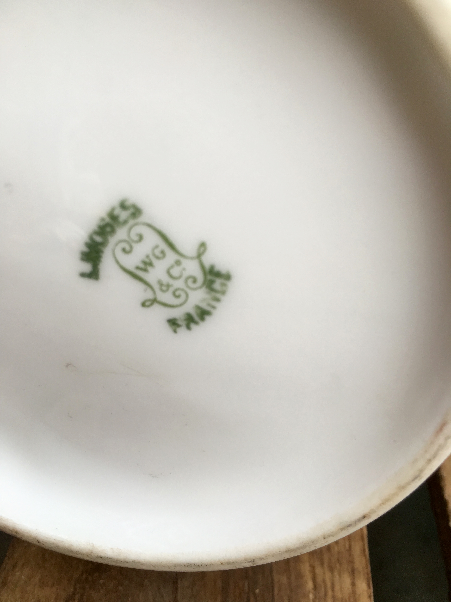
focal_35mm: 29
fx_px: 504
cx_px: 226
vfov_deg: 61.7
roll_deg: -4.1
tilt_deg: -38.5
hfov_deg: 48.2
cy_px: 301
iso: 32
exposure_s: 1/100
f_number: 2.2
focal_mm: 4.15
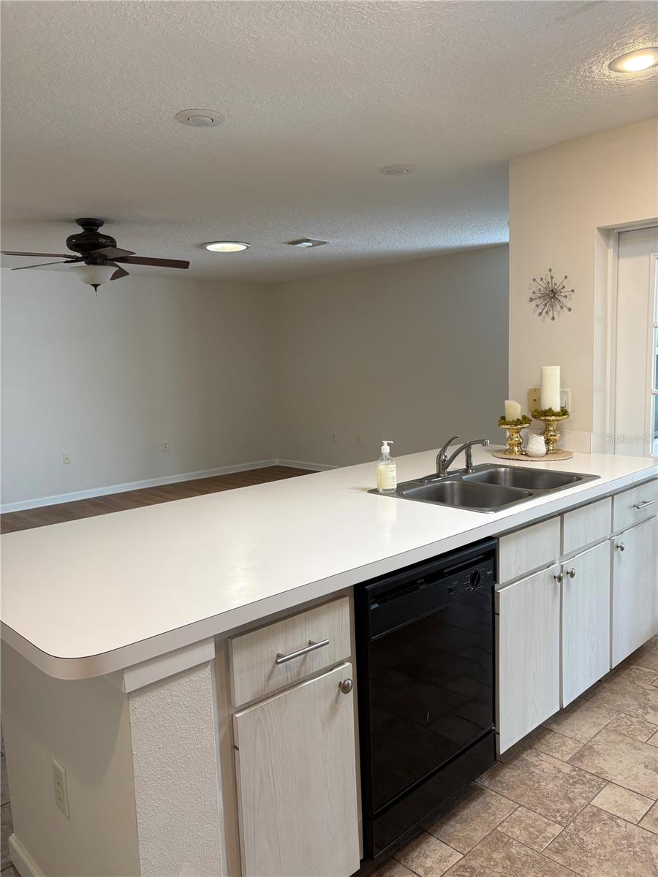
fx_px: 659
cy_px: 438
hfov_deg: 53.1
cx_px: 329
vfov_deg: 67.3
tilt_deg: -5.6
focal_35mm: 26
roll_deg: +2.0
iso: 100
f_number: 1.6
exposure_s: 1/120
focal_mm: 5.96
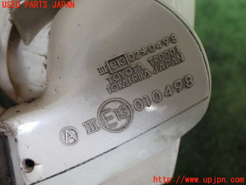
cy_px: 92
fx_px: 213
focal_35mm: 30
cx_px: 123
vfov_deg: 46.8
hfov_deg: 60.0
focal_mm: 5.4
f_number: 2.3
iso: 200
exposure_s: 1/125
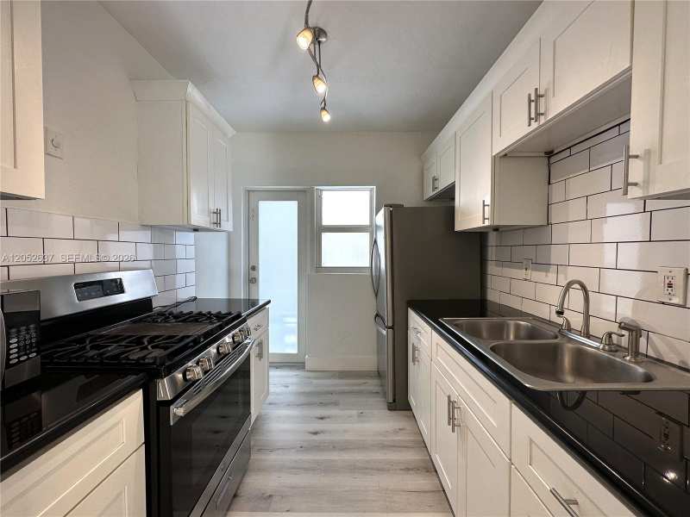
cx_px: 345
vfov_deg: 85.7
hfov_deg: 102.1
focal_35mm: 14
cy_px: 258
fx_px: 279
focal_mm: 2.22
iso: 50
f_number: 2.2
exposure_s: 1/120
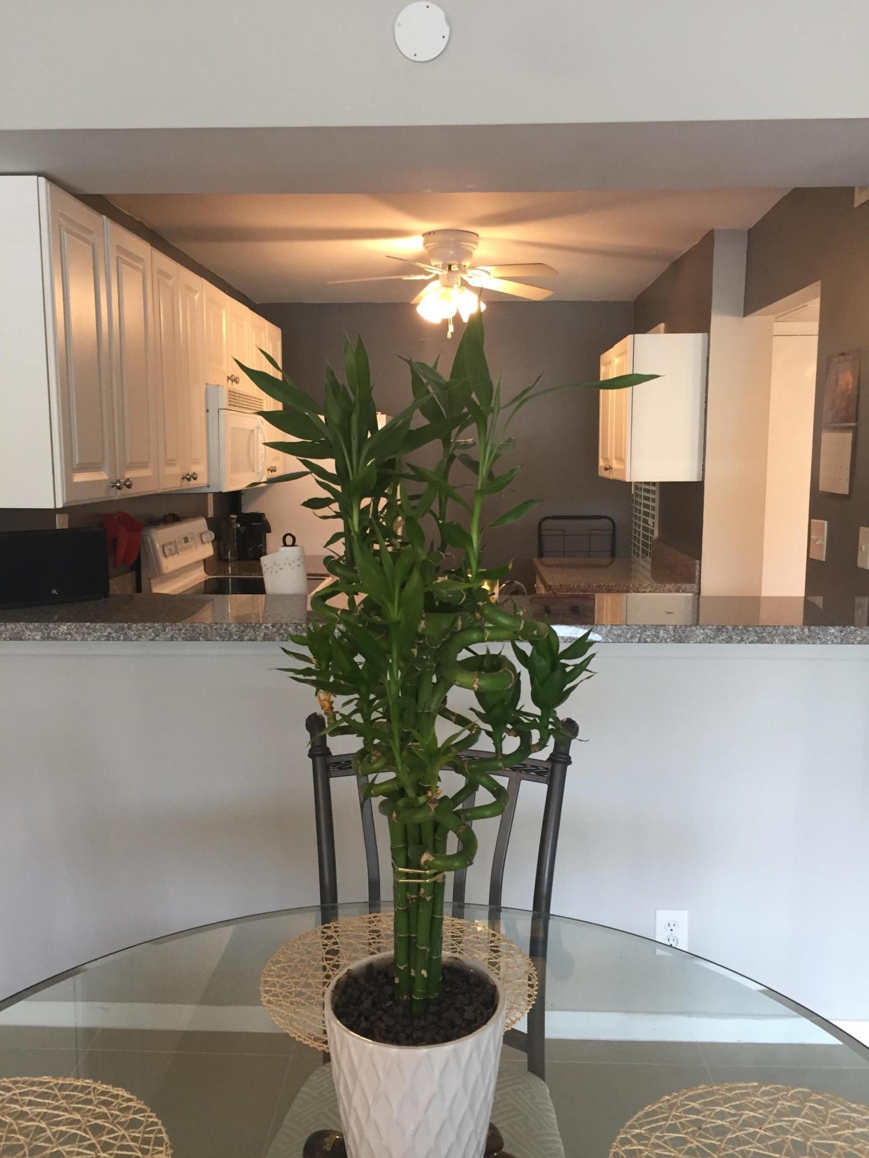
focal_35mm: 29
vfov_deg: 61.7
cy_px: 579
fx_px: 971
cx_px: 434
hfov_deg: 48.2
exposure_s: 1/30
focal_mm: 4.15
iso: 100
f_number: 2.2
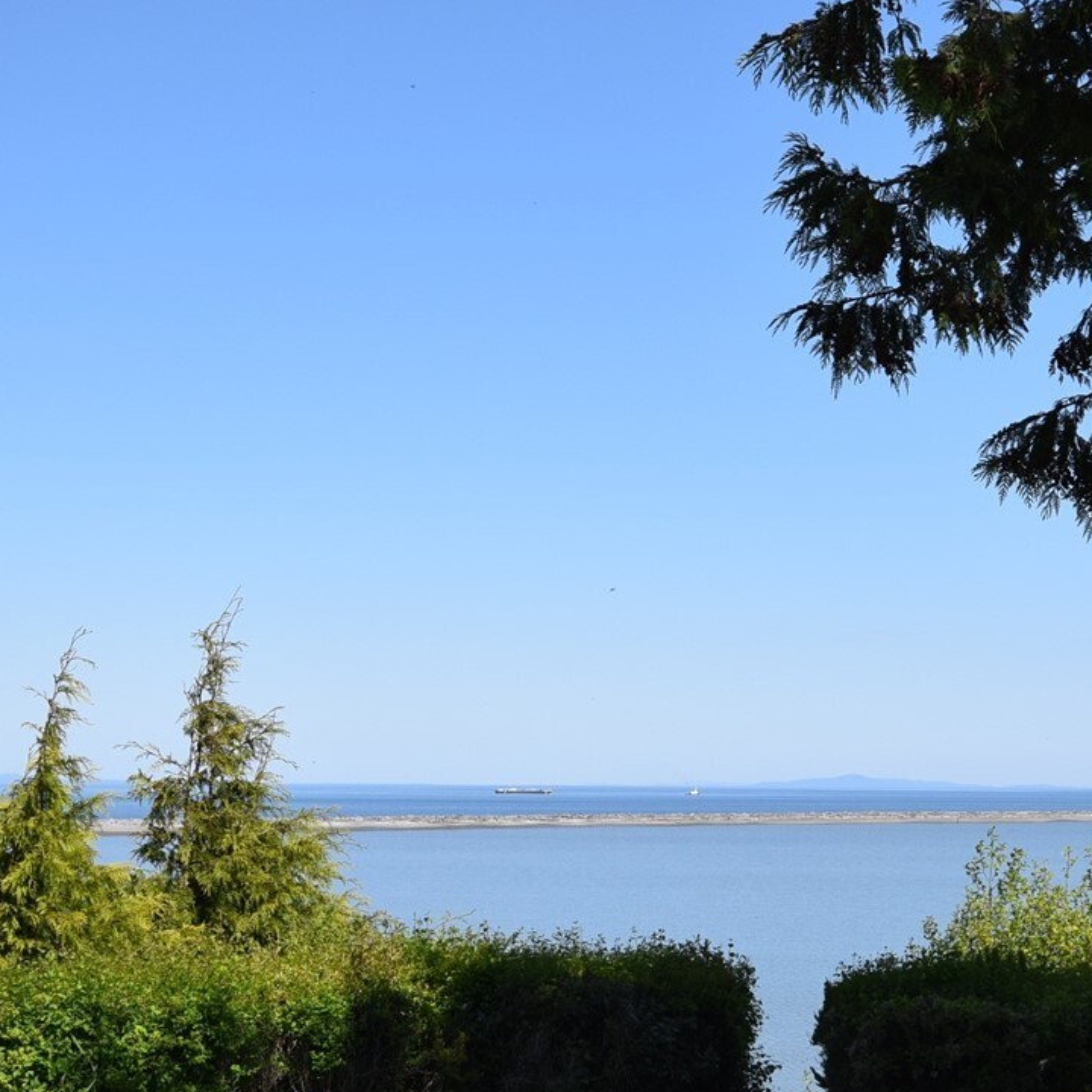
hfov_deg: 28.6
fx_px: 2141
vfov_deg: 28.6
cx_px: 573
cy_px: 511
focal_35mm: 60
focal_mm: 20
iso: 200
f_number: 9
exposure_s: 1/320
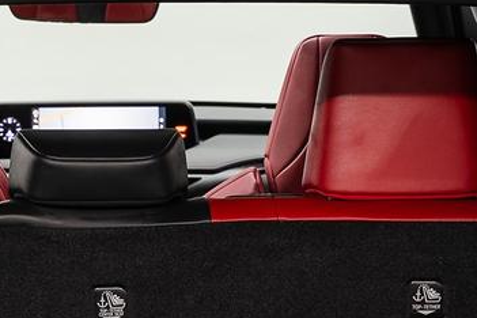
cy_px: 386
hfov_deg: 11.5
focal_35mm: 179
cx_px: 107
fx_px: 2372
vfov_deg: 7.6
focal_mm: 42.8
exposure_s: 1/2.5
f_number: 5.6
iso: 100
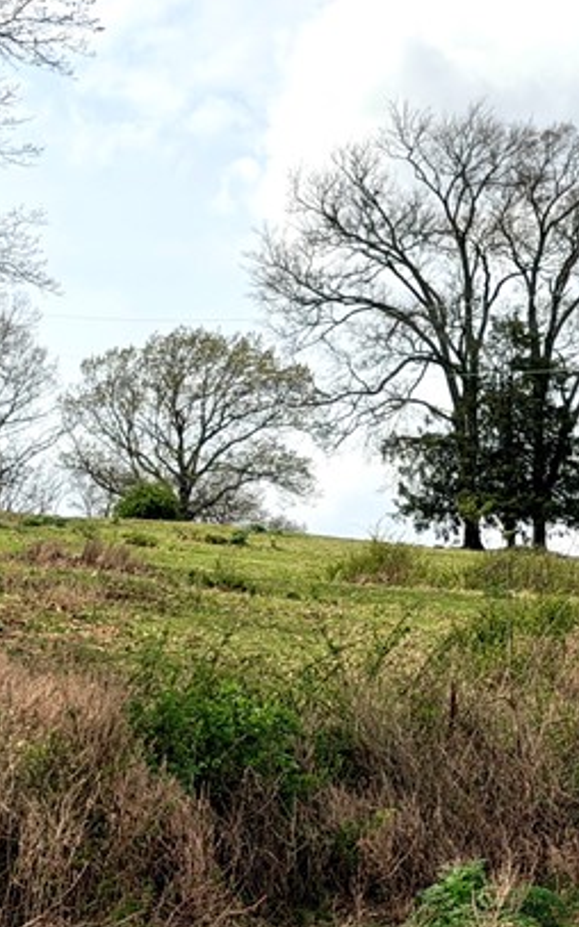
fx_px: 3235
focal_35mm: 128
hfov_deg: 10.2
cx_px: 558
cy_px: 437
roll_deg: +4.1
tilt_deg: +7.2
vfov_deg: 16.3
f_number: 1.78
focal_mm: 6.76
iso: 64
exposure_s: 1/8772
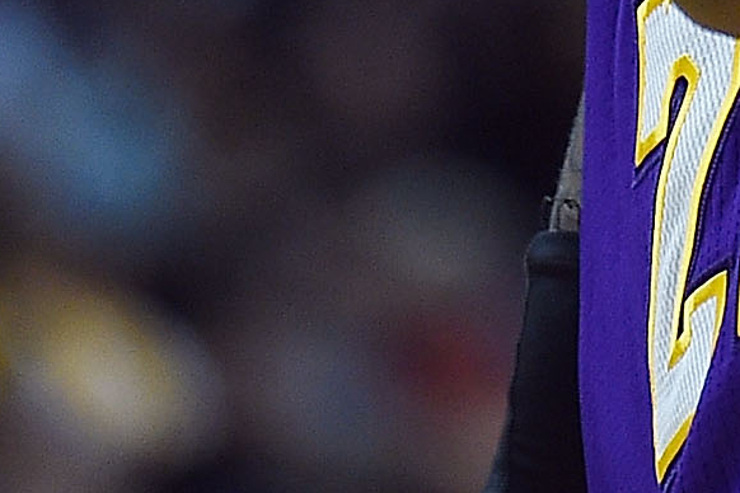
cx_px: 749
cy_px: -656
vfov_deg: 1.8
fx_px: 15888
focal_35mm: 773
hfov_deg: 2.7
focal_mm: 150
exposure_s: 1/1600
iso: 2000
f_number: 2.8
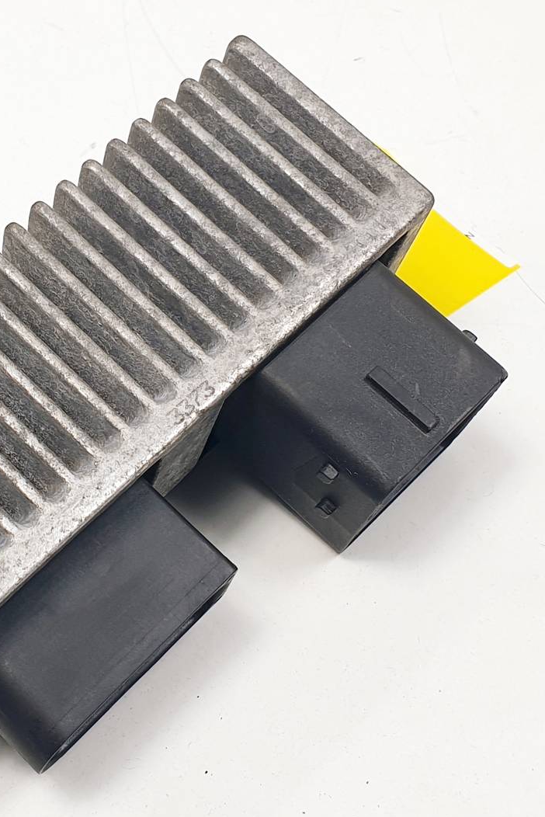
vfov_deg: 51.9
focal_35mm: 37
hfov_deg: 34.2
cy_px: 413
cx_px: 67
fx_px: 840
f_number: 2.4
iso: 50
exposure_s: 1/239
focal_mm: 4.3
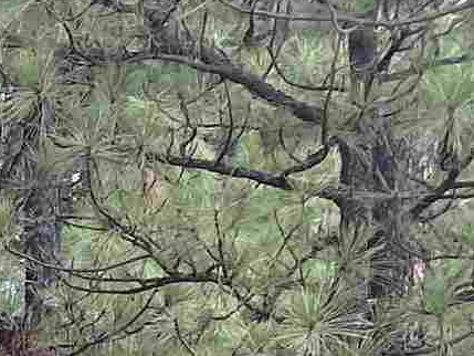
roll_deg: +0.2
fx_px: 2548
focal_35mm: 186
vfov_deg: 6.8
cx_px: -846
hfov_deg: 9.0
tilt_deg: -11.4
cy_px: 1250
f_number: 1.8
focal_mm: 4.25
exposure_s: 1/296
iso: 32
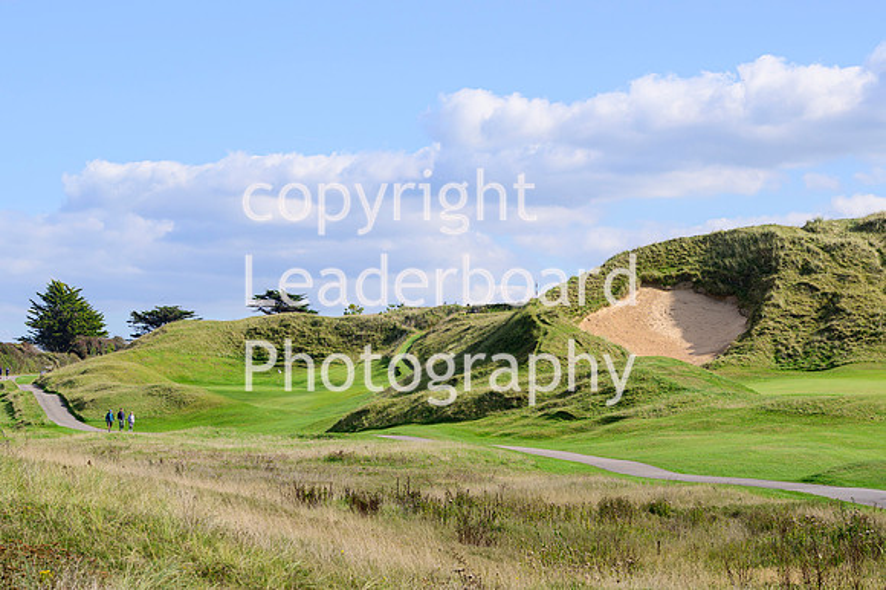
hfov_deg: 17.4
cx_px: 443
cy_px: 295
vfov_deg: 11.6
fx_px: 2902
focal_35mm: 118
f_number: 5.6
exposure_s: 1/800
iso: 125
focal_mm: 79
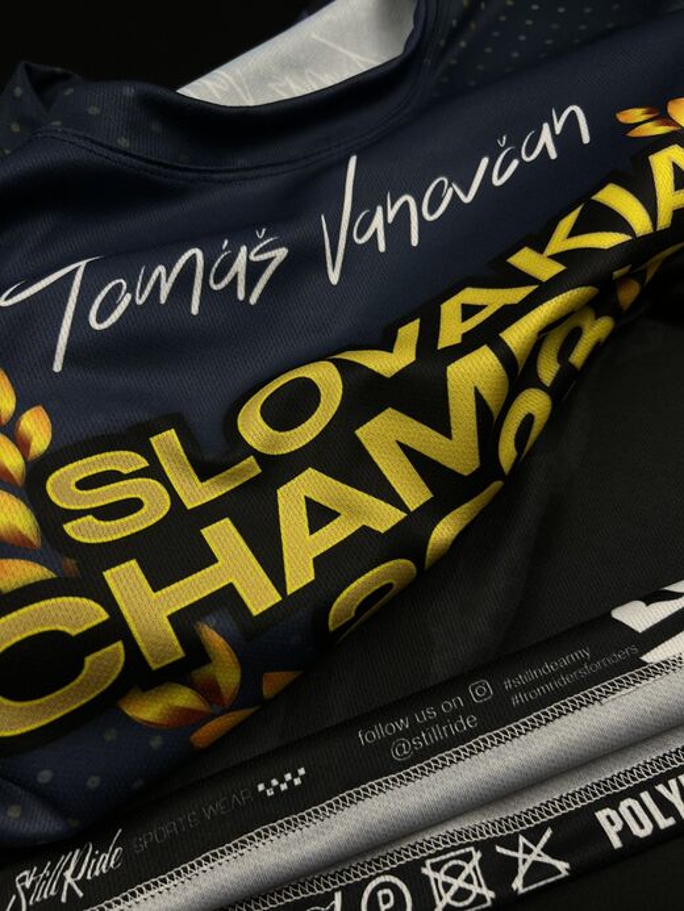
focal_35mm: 26
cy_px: 456
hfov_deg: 53.1
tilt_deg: -67.1
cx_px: 342
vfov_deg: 67.3
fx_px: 685
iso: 40
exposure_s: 1/100
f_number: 1.5
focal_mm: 5.7
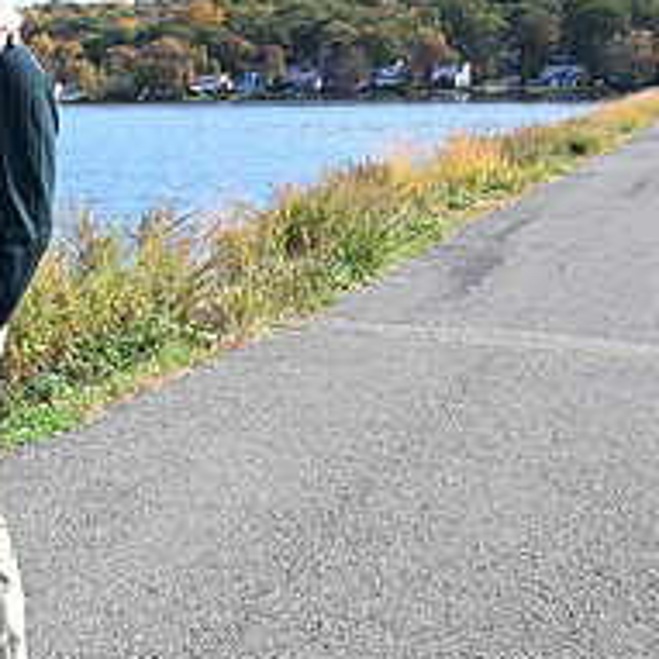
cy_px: 298
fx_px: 1335
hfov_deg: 23.7
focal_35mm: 62
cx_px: -245
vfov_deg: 27.7
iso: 100
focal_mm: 24
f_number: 8
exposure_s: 1/100
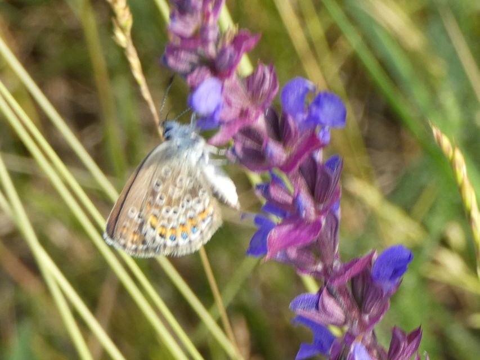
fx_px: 1623
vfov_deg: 12.7
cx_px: 240
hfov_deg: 16.8
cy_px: 180
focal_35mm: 117
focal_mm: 21
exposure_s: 1/80
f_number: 5.1
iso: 100
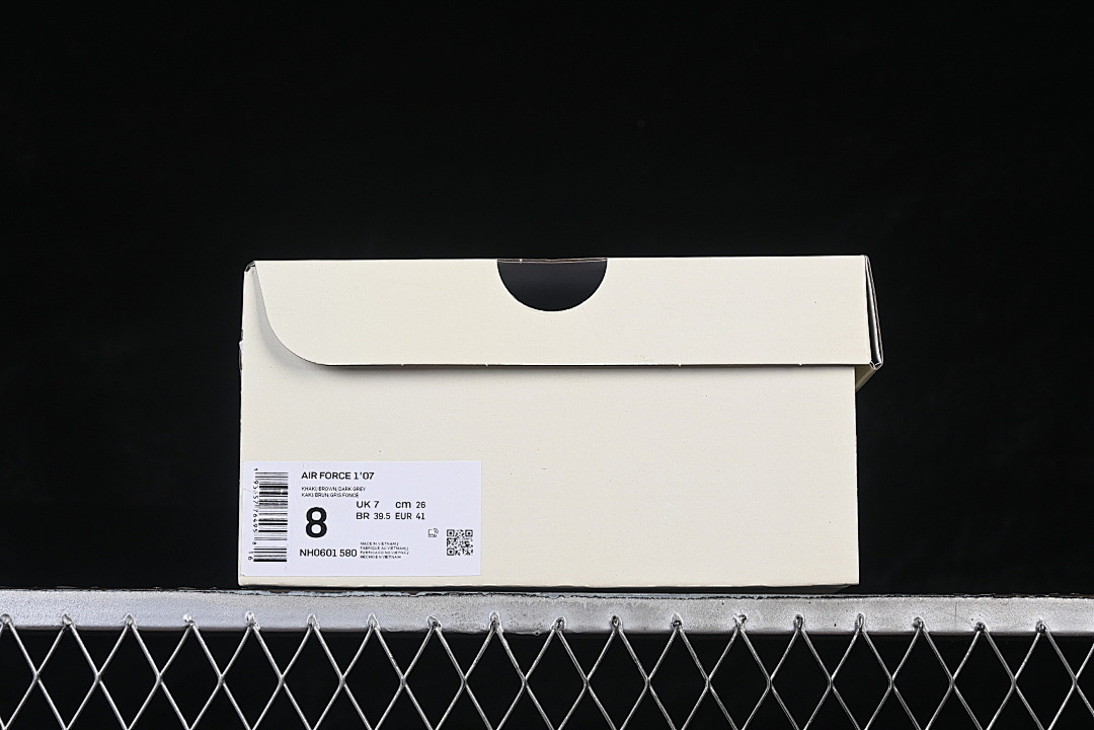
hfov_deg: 27.0
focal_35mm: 75
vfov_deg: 18.2
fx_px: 2279
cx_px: 547
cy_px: 365
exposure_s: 1/80
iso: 160
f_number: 8
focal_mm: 50
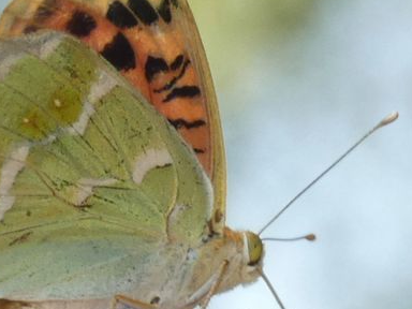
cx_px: 84
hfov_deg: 2.5
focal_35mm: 805
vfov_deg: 1.8
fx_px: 9581
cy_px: 145
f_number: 5.6
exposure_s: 1/100
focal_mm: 64.9
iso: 125
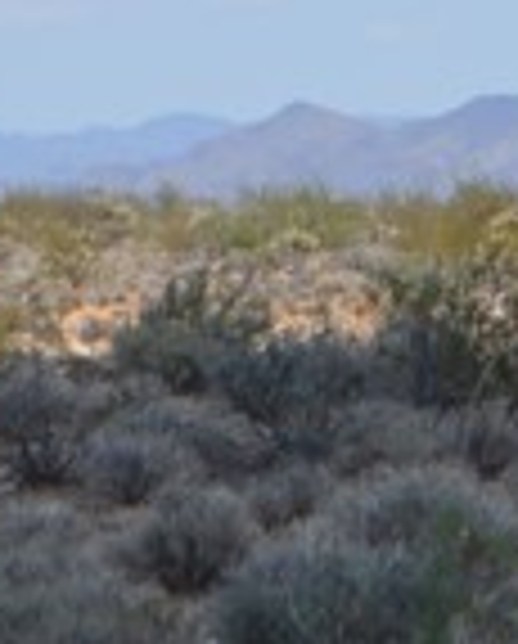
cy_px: 41
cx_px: 1293
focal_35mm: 587
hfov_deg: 2.6
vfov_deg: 3.3
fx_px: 11205
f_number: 7.1
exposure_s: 1/1600
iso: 400
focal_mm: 55
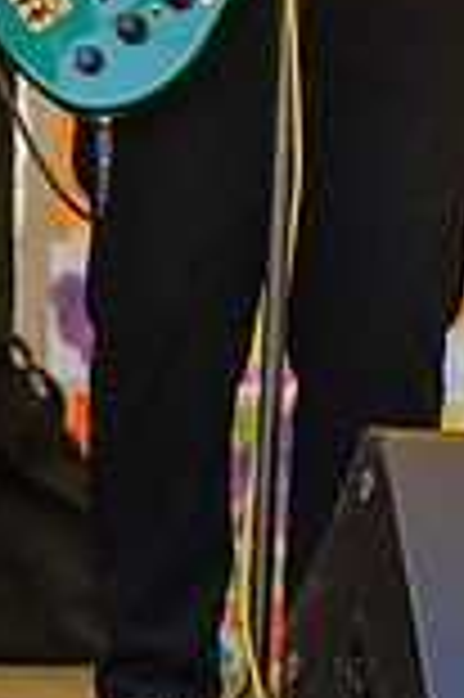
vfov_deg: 2.4
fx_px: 16314
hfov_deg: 1.6
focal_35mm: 842
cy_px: -131
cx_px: 360
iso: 1000
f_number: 5.6
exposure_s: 1/640
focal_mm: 290
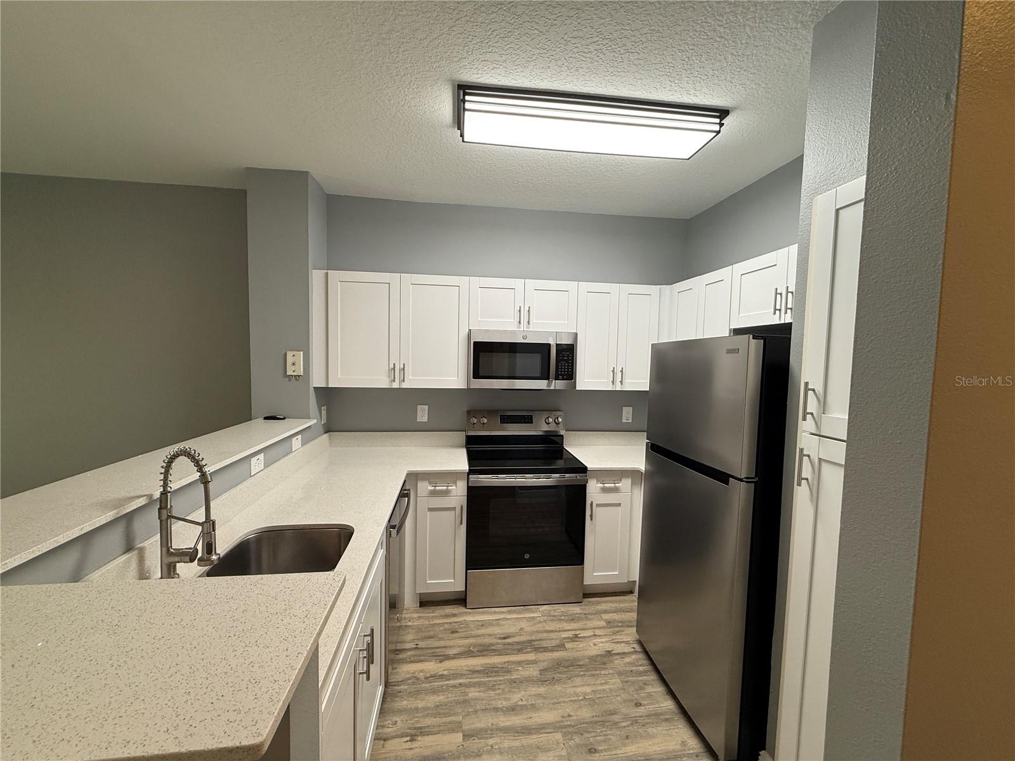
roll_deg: -0.9
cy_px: 380
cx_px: 508
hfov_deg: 102.1
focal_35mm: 14
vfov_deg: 85.7
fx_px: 411
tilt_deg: -3.5
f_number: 2.2
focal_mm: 2.22
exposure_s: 1/120
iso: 160
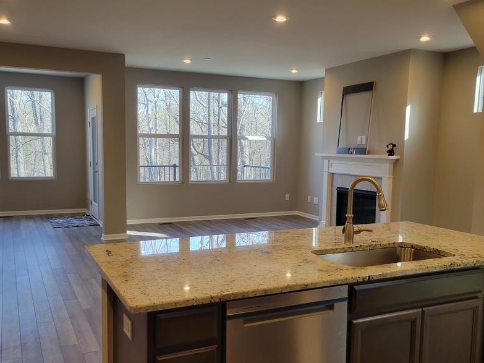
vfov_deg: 41.7
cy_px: 201
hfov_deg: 53.9
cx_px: 229
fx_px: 475
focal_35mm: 34
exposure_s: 1/120
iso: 100
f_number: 1.8
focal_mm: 5.4
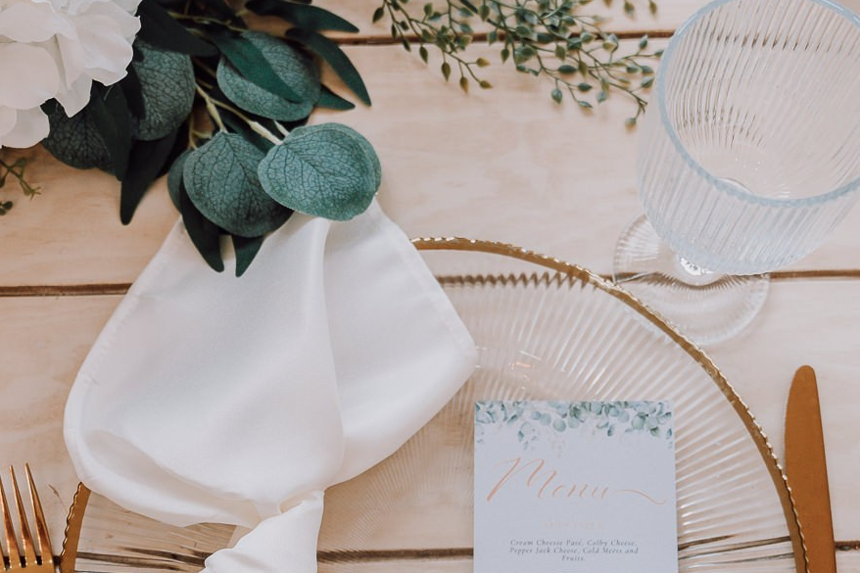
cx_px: 406
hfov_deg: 35.6
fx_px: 1337
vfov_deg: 23.8
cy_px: 453
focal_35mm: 56
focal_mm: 24
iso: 800
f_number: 2.8
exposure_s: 1/400
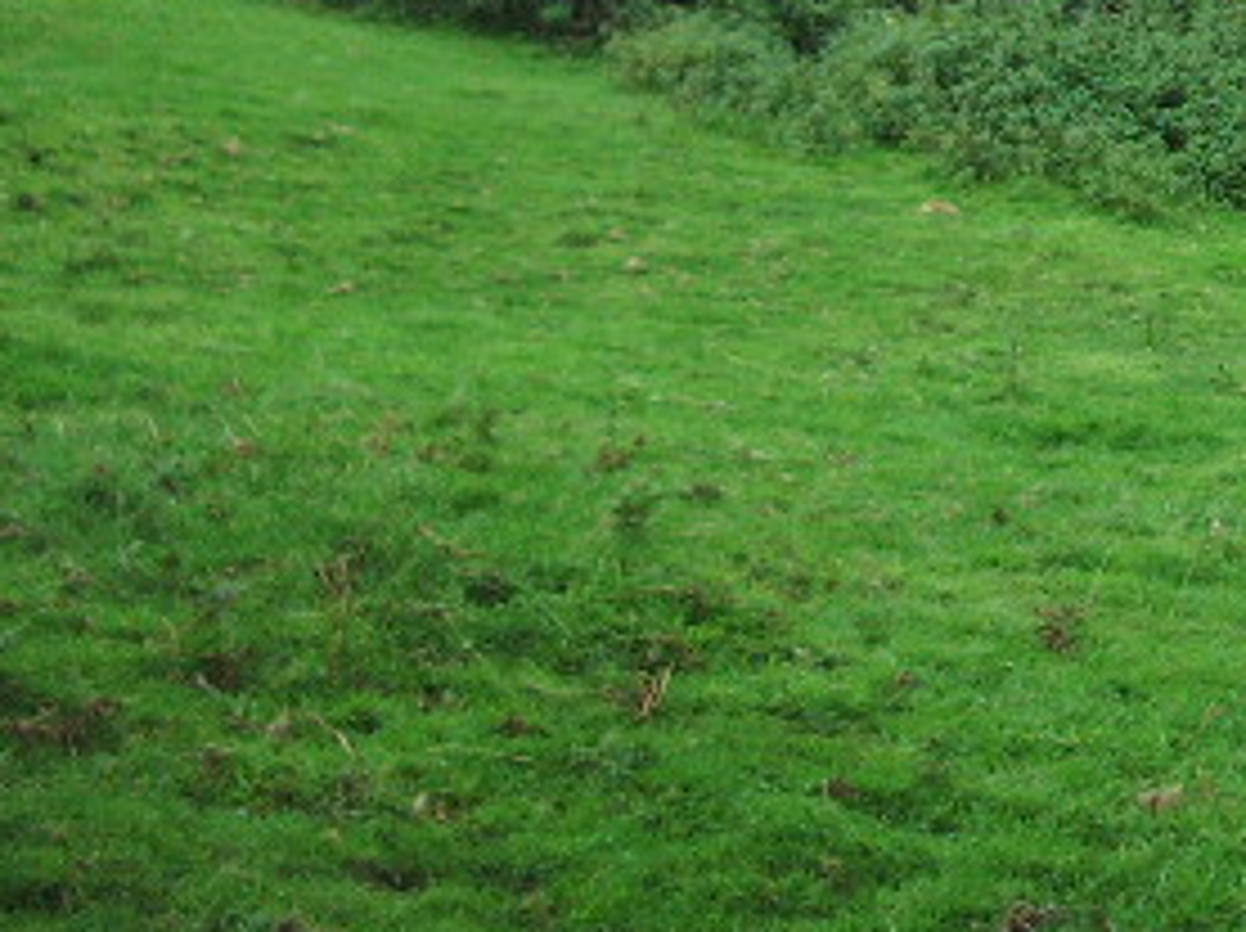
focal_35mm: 81
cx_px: 1246
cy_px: -104
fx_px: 2912
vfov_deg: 17.5
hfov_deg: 23.2
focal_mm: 5.8
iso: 400
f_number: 2.6
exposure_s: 1/100
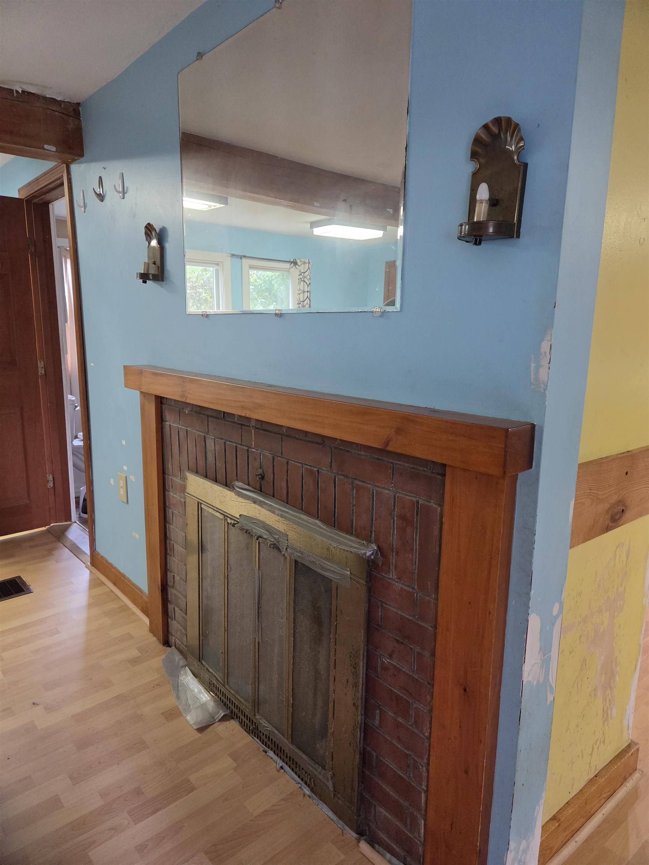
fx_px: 575
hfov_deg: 58.9
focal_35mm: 23
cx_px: 324
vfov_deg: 73.9
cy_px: 432
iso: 1250
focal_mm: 5.4
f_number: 1.8
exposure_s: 1/120
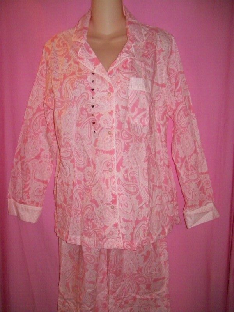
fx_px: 324
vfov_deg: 51.4
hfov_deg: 39.7
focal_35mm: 36
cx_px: 117
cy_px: 156
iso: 160
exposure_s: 1/64
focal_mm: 6
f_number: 2.7
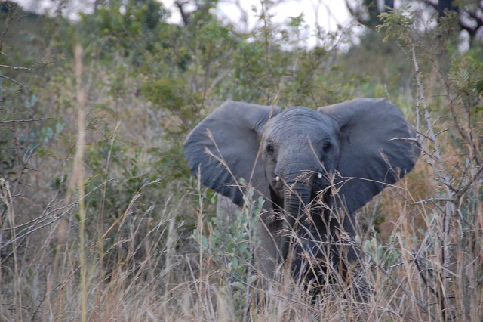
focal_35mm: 255
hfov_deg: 8.1
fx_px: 3419
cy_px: 161
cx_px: 242
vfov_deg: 5.4
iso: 800
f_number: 5.6
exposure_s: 1/50
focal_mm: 170
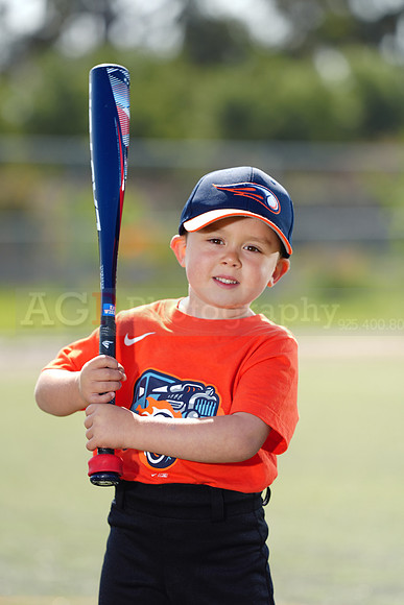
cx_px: 202
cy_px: 302
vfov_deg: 10.3
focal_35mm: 200
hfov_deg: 6.9
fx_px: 3364
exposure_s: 1/250
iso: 50
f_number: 4
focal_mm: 200
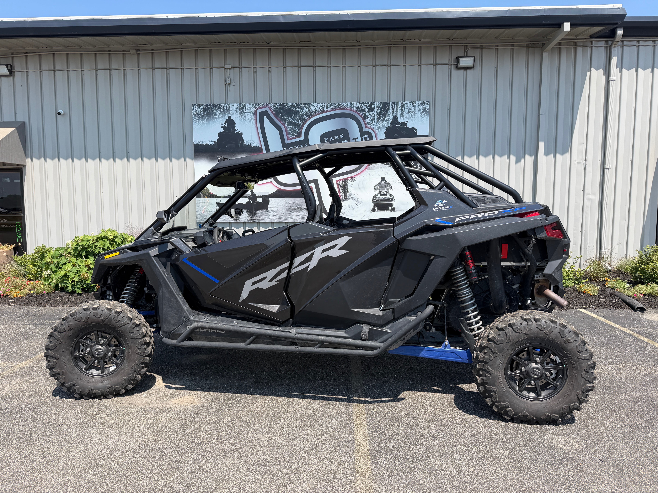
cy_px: 246
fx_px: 456
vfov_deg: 56.8
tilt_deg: -5.6
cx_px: 329
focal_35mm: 24
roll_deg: +0.3
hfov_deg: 71.6
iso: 80
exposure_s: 1/2801
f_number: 1.78
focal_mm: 6.76
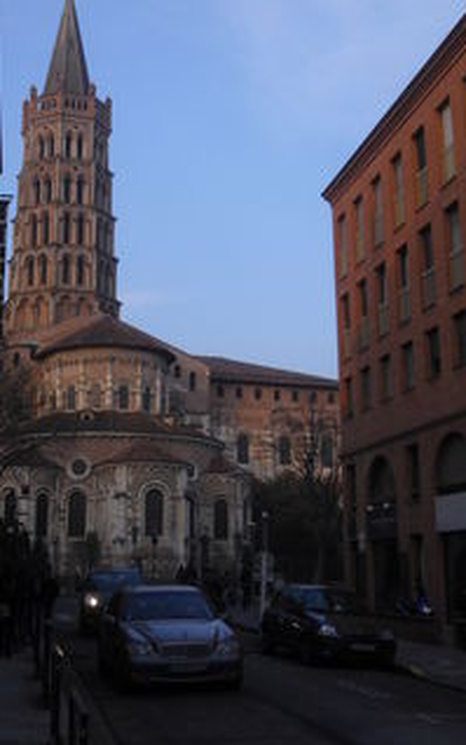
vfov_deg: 38.8
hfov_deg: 24.7
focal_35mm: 52
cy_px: 335
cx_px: 126
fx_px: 1056
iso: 64
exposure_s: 1/400
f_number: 3.1
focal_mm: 6.51
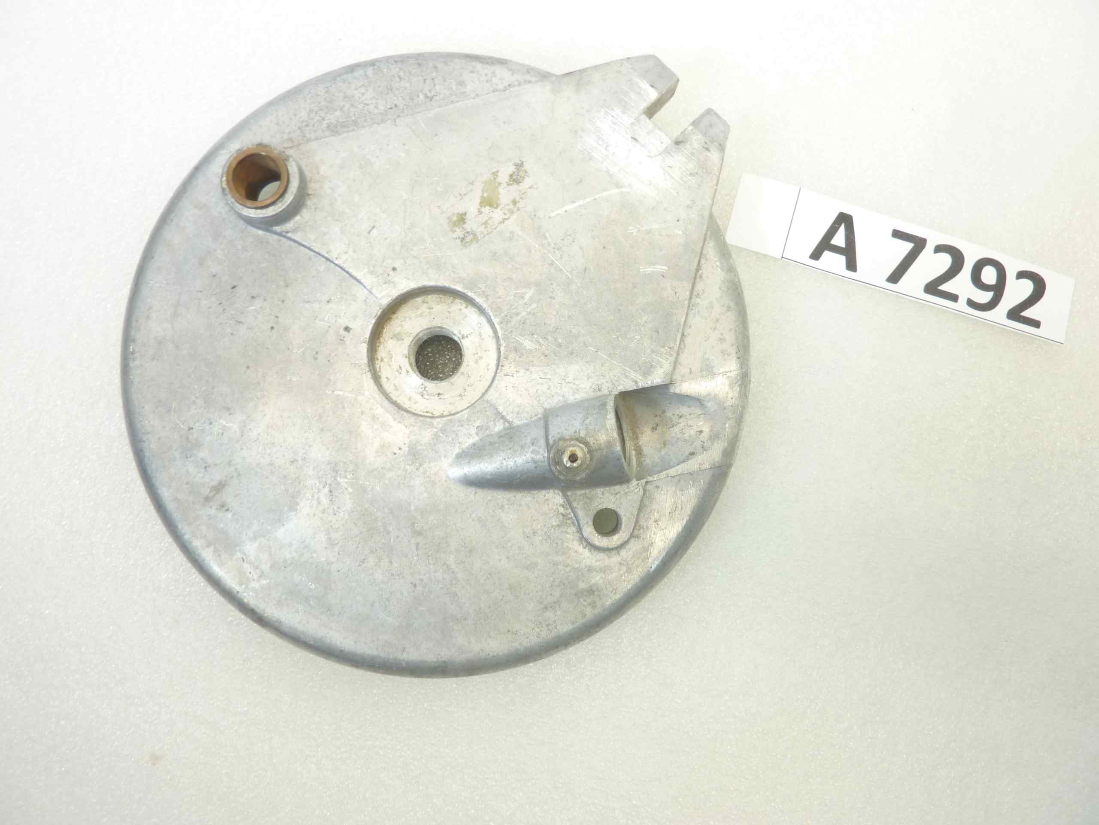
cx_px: 550
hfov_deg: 69.4
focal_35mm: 25
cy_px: 412
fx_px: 794
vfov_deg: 54.9
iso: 80
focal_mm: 4.1
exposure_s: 1/15
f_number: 3.3
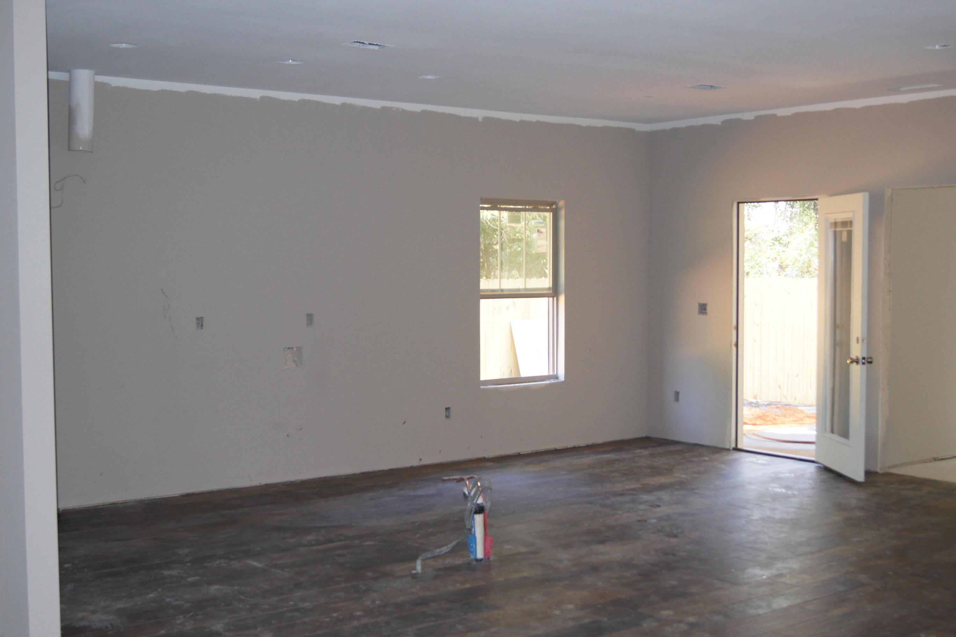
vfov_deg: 29.9
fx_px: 1195
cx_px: 478
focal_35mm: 45
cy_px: 318
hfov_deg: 43.6
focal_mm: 30
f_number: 4.5
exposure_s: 1/125
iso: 800
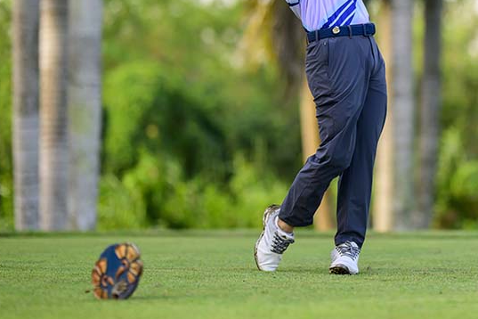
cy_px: 53
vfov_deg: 9.0
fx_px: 2018
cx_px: 357
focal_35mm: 152
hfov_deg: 13.5
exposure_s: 1/4000
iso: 400
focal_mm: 85
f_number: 1.2
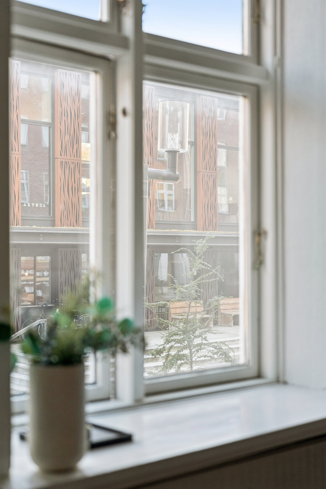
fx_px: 761
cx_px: 163
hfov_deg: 24.2
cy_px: 244
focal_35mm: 56
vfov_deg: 35.6
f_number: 2.8
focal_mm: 56
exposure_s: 1/640
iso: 800
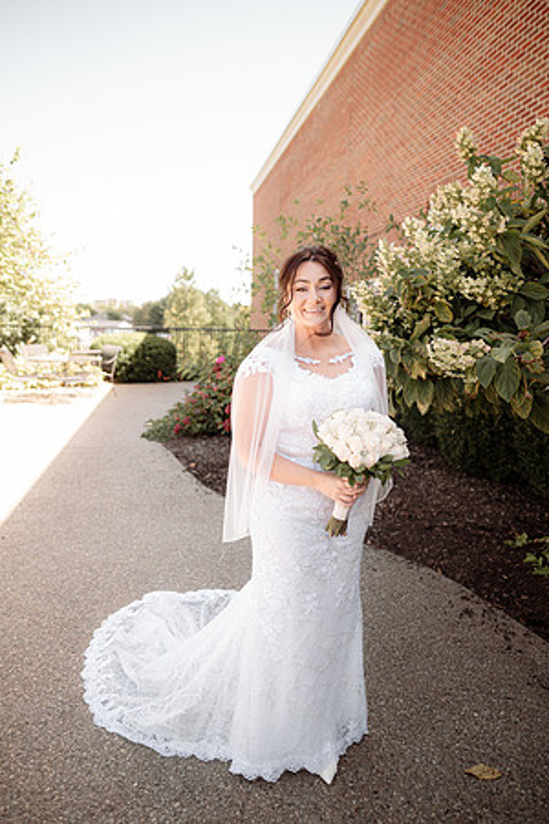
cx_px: 274
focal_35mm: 24
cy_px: 412
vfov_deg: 73.7
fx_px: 549
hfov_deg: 53.1
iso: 160
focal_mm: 24
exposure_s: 1/500
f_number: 2.2
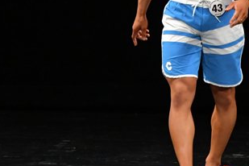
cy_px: 11
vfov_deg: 1.6
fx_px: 5976
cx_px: 188
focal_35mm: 864
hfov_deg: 2.4
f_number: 5.6
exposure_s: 1/400
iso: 3200
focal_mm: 230
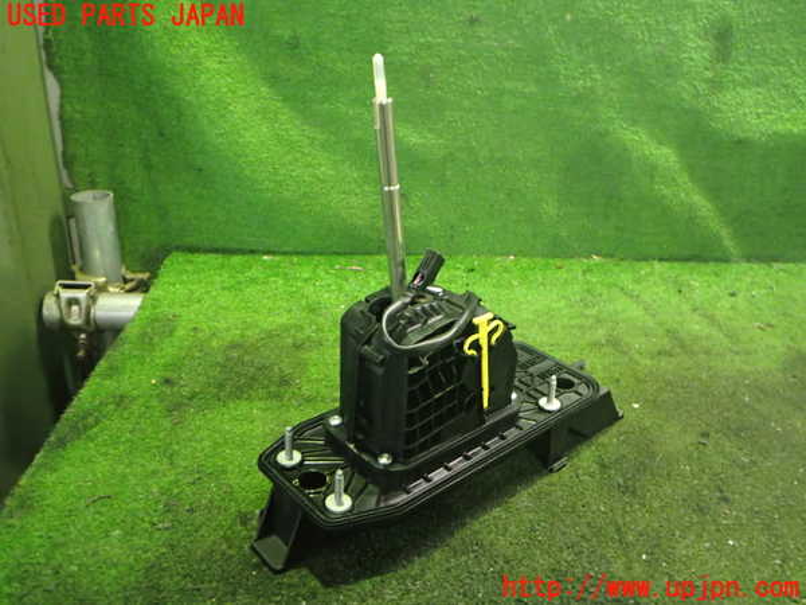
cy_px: 302
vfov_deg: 46.8
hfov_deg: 60.0
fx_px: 699
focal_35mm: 30
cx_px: 403
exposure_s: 1/25
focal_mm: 5.4
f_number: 2.3
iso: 800
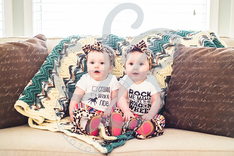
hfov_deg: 39.1
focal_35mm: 51
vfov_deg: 26.6
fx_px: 330
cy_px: 78
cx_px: 117
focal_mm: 50
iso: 1000
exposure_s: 1/125
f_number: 2.8
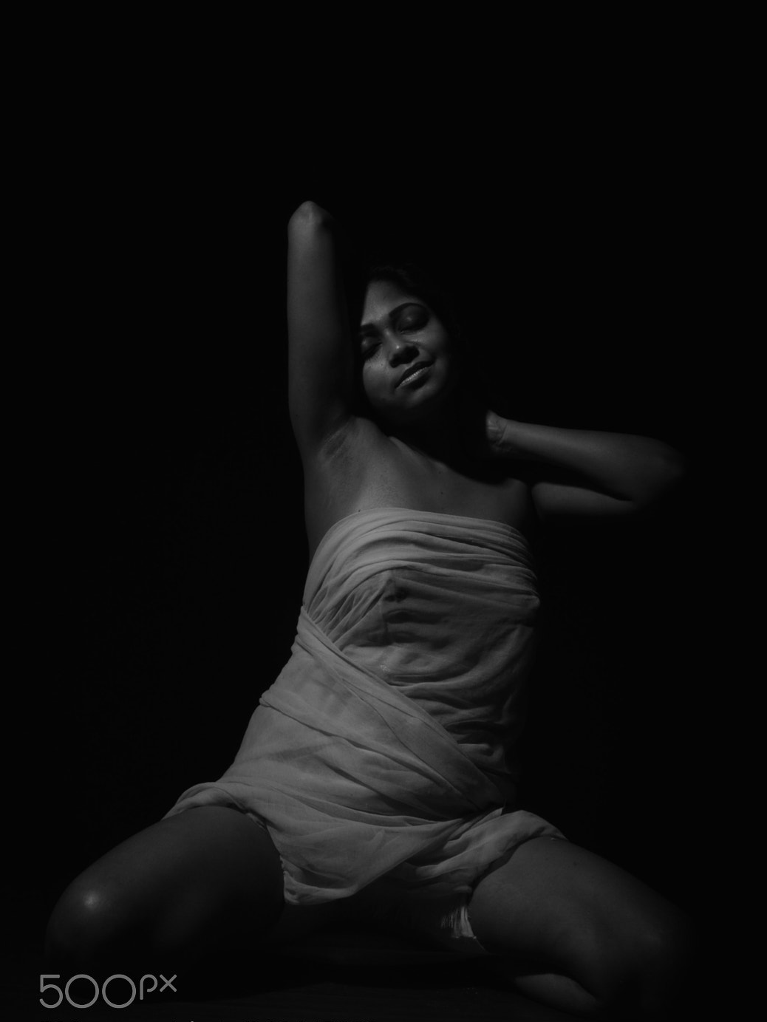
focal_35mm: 40
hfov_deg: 36.0
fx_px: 1181
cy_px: 497
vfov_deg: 46.8
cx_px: 386
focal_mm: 24
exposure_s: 1/250
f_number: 25
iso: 200
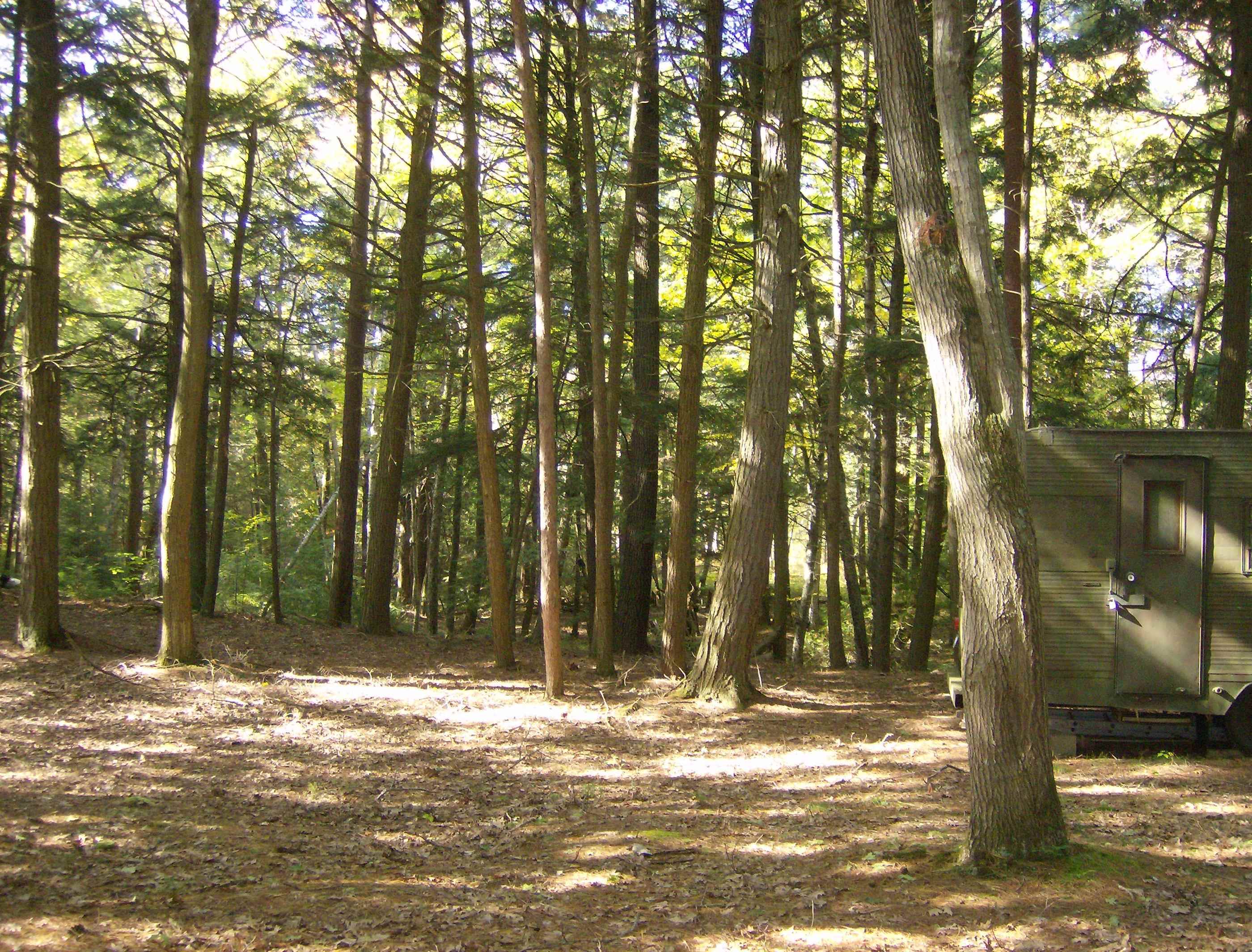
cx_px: 626
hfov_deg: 51.1
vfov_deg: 40.0
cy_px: 476
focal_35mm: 36
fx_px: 1308
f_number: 2.8
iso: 200
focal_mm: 6
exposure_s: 1/60
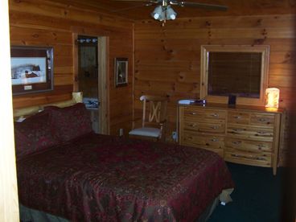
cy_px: 111
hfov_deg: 51.4
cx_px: 148
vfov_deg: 39.7
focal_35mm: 36
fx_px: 308
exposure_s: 1/30
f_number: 2.76
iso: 140
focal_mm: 5.54
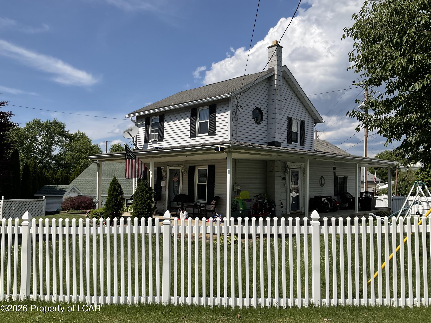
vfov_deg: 48.2
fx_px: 361
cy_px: 162
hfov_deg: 61.7
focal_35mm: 29
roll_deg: -0.2
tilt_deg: -0.1
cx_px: 216
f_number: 1.8
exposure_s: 1/2959
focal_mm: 3
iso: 16
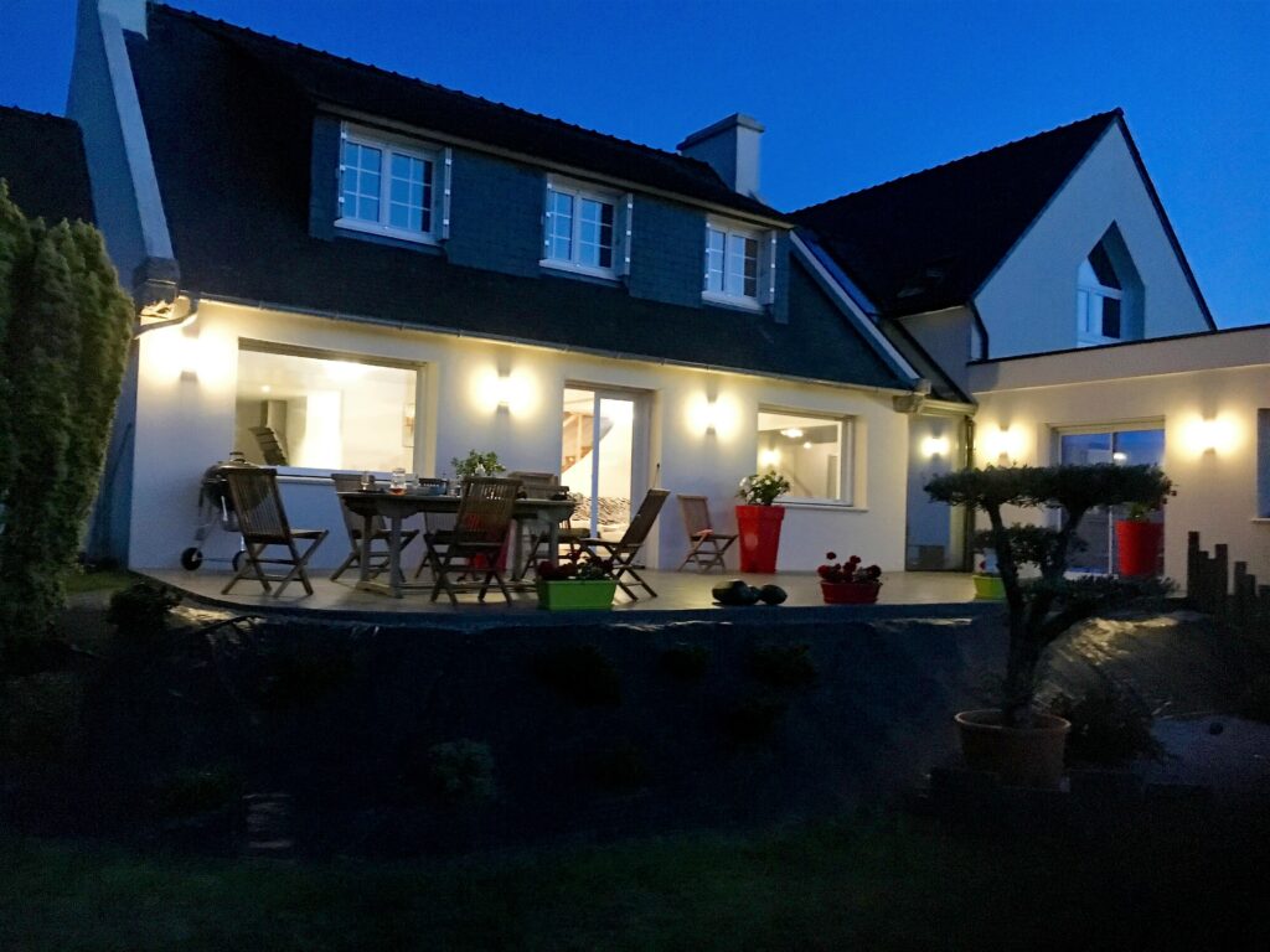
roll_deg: -1.9
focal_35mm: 29
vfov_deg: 48.2
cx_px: 635
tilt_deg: +2.6
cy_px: 476
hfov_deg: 61.7
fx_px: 1064
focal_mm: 4.15
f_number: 2.2
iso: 320
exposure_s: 1/17
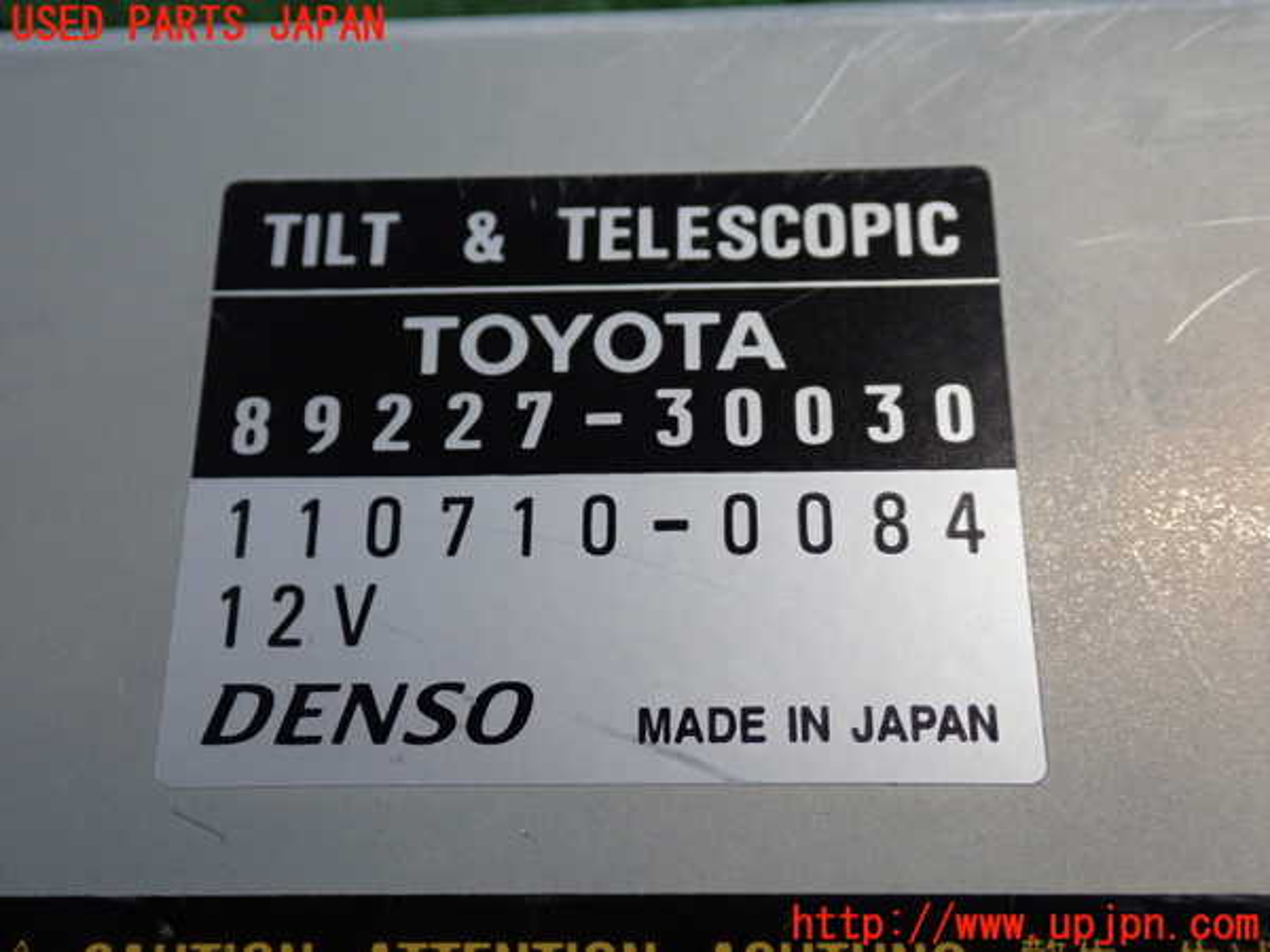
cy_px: 476
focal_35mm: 44
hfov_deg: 42.9
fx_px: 1614
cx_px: 635
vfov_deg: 32.9
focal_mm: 7.84
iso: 250
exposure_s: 1/40
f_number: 2.9
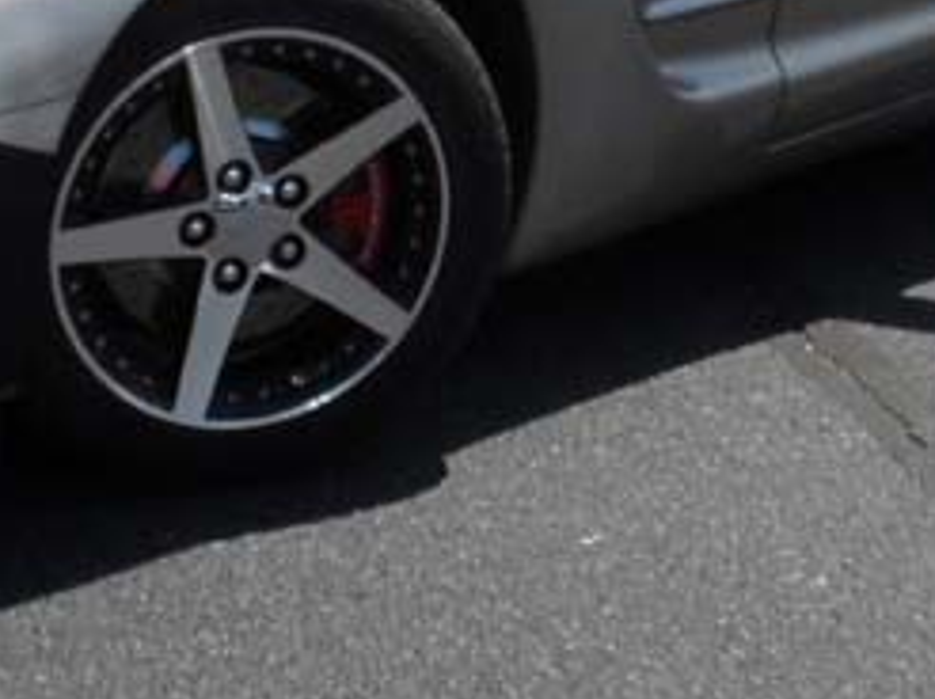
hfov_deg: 19.7
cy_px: -49
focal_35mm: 100
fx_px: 2698
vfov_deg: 14.5
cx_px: 441
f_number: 4.5
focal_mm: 4
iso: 80
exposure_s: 1/750
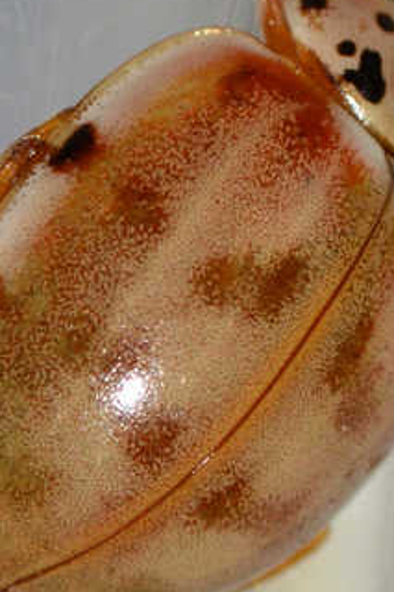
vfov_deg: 6.9
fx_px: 4930
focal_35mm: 300
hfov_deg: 4.6
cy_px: 253
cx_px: 202
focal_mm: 100
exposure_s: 1/200
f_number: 20
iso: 100
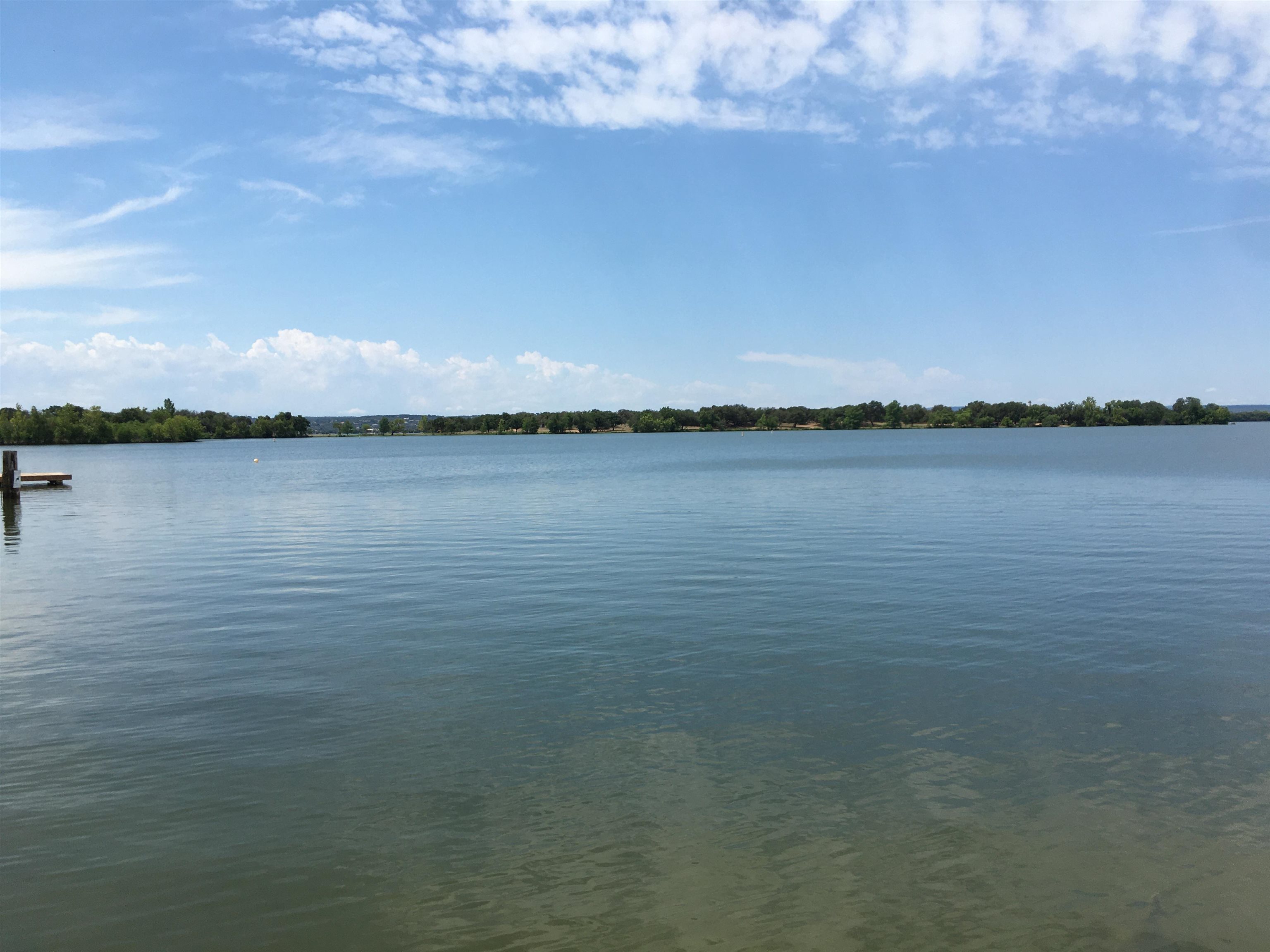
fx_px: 1064
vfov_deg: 48.2
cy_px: 476
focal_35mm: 29
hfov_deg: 61.7
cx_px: 635
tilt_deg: +0.3
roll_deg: +0.6
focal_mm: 4.15
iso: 25
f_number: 2.2
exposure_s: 1/2959
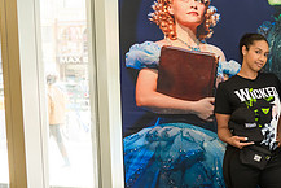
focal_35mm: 64
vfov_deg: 21.1
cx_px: 342
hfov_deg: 27.4
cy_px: 134
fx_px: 500
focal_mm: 24
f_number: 3.2
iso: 400
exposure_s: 1/125
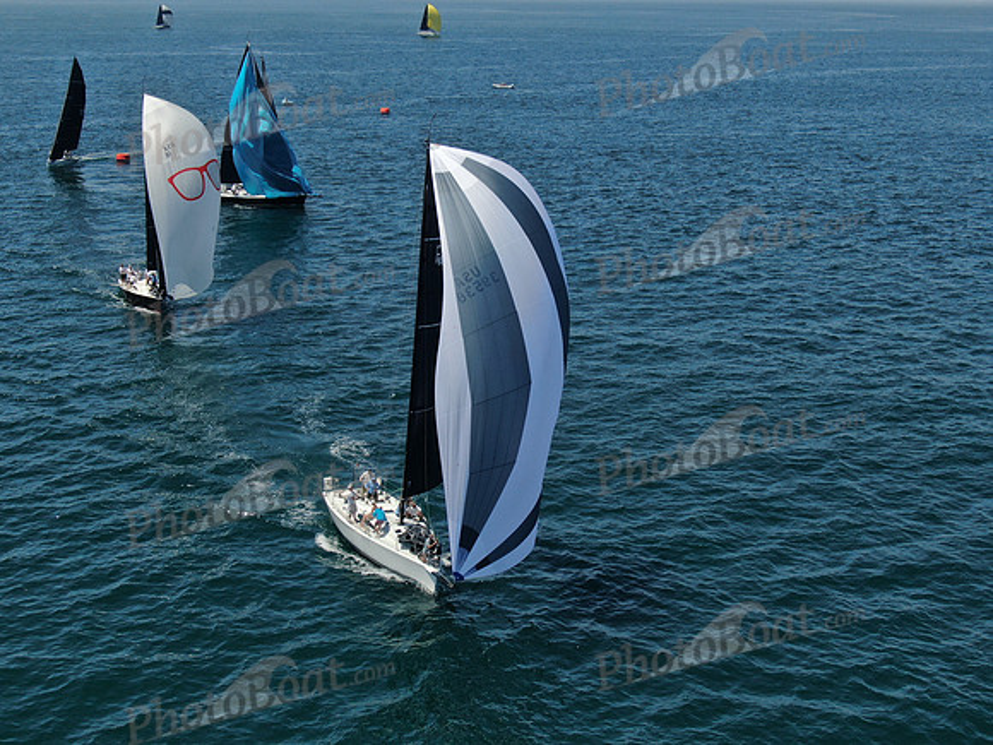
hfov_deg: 39.7
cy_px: 372
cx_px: 496
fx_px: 1377
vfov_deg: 30.3
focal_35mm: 48
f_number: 3.8
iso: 100
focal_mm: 8.6
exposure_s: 1/1000
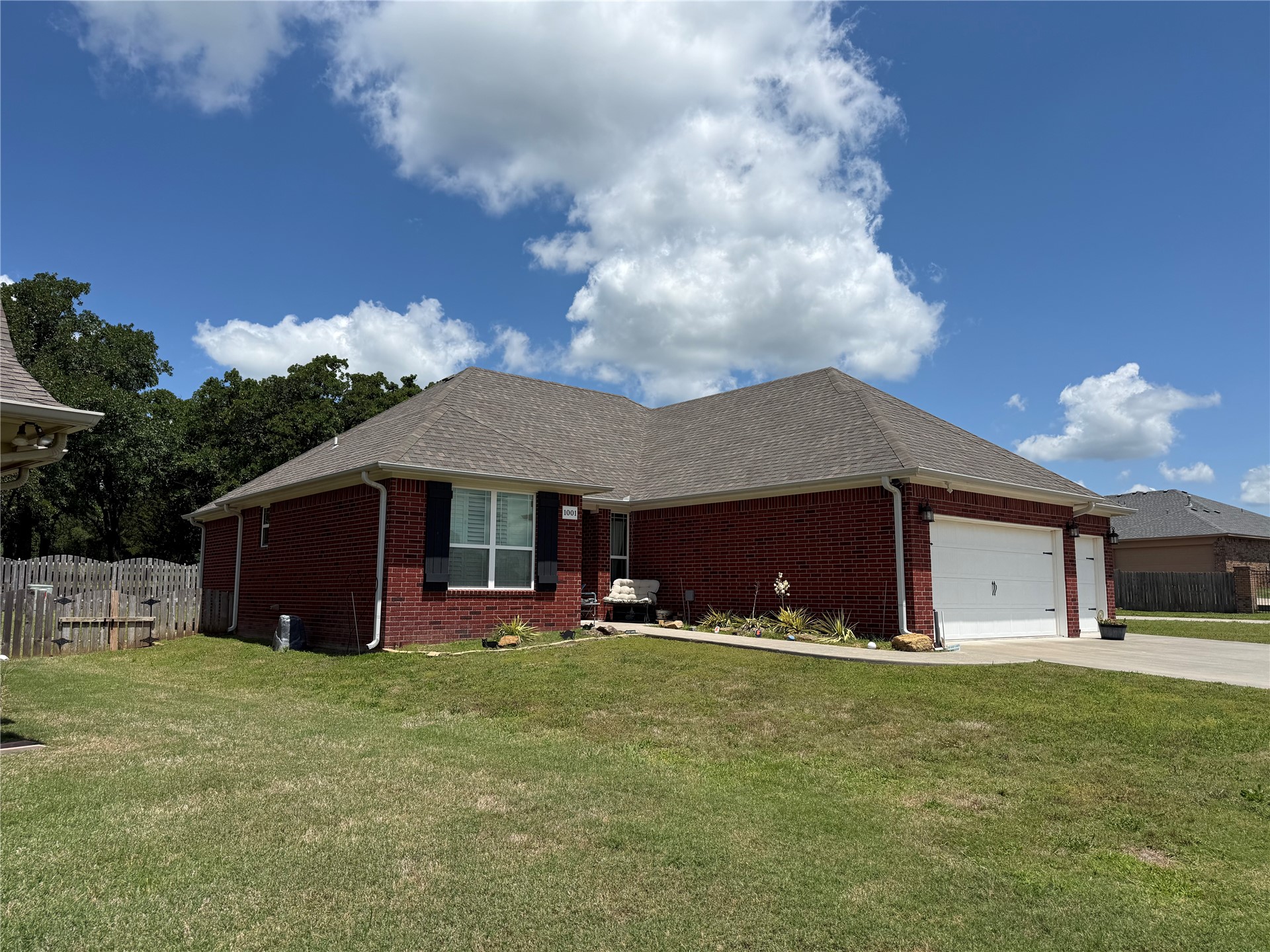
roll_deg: -0.2
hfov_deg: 71.6
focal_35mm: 24
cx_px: 635
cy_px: 476
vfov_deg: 56.8
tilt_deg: +6.9
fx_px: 881
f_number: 1.78
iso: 80
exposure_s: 1/7353
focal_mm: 6.76
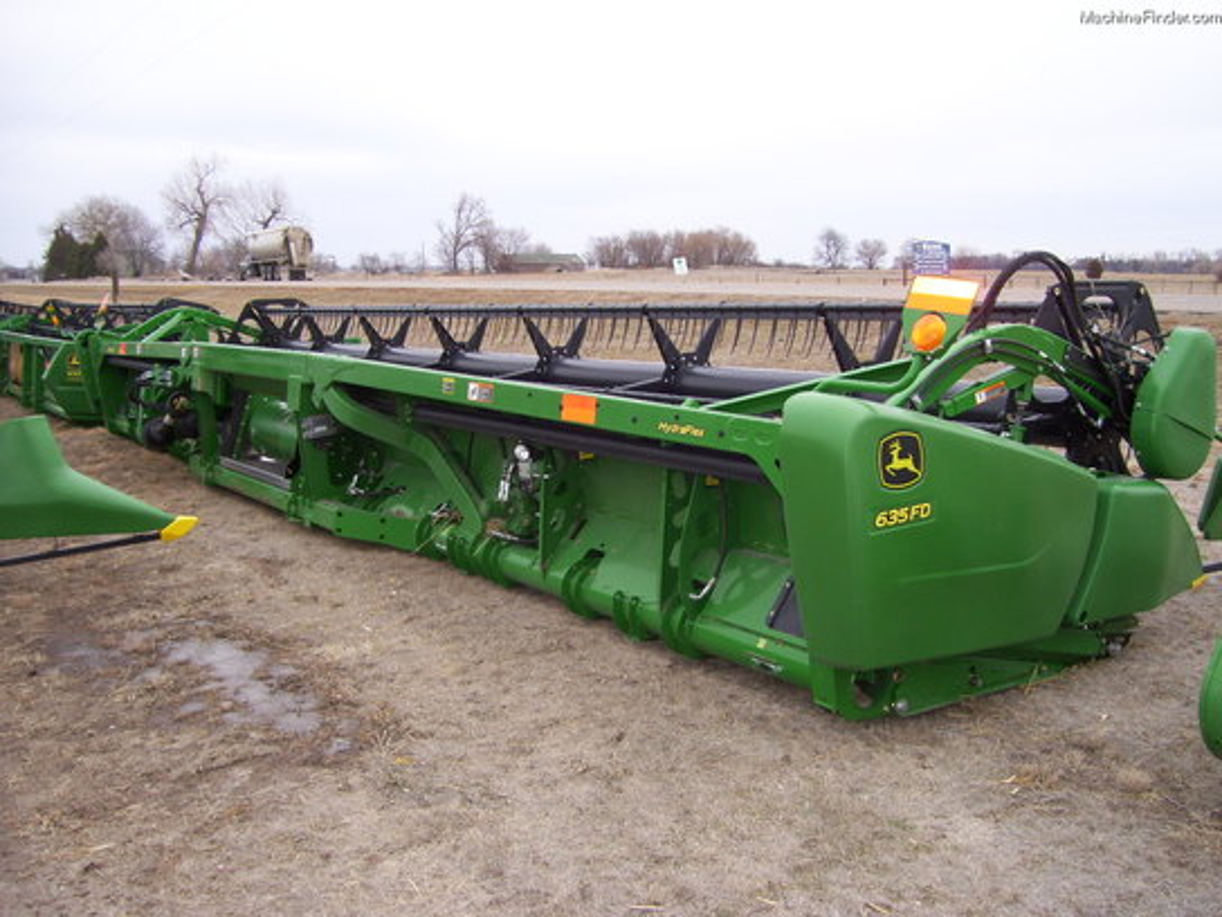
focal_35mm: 36
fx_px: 1271
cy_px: 458
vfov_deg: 39.7
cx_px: 611
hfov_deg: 51.4
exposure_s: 1/500
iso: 80
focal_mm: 6
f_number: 2.7
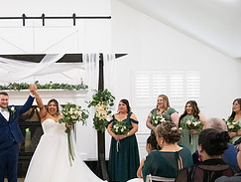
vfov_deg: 26.4
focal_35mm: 55
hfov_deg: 33.8
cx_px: 47
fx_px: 383
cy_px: 125
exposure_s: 1/320
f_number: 3.5
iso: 10000
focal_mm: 24
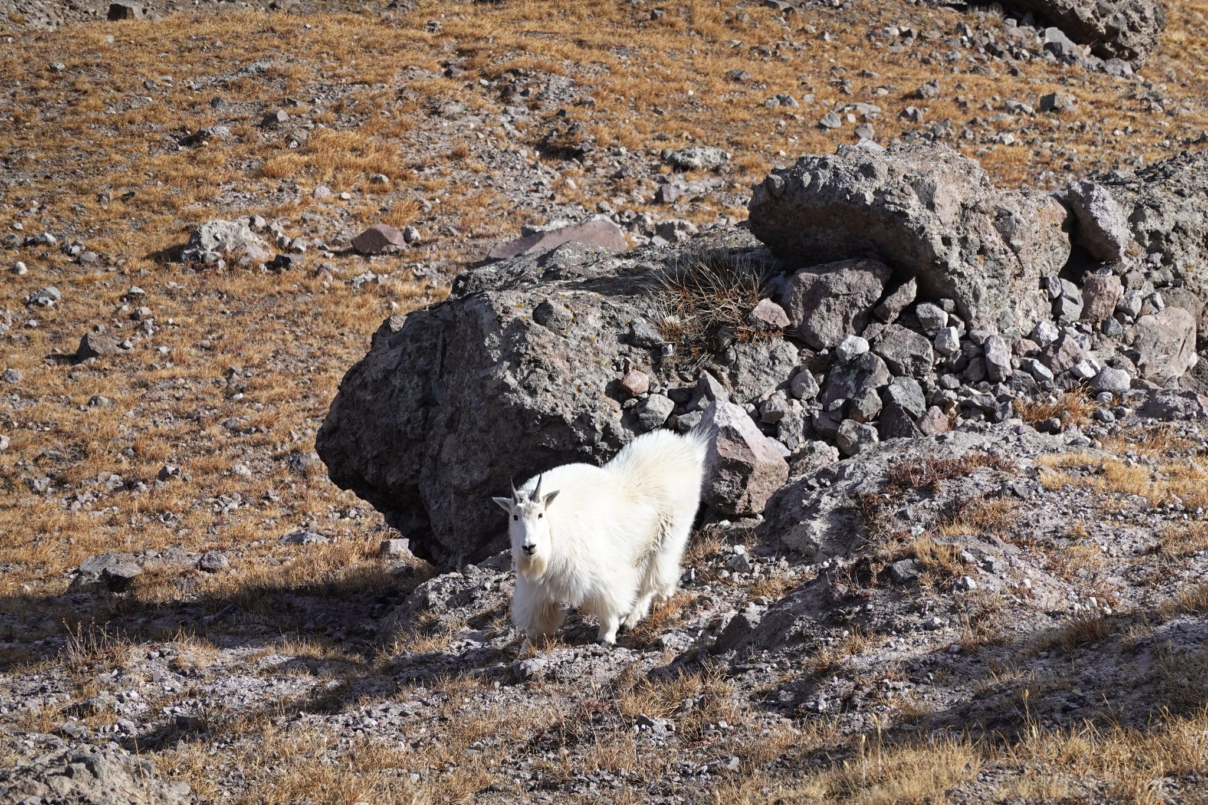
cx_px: 604
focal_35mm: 200
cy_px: 402
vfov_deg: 6.9
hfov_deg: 10.3
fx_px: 6710
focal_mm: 71.99
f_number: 4.5
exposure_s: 1/500
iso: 100
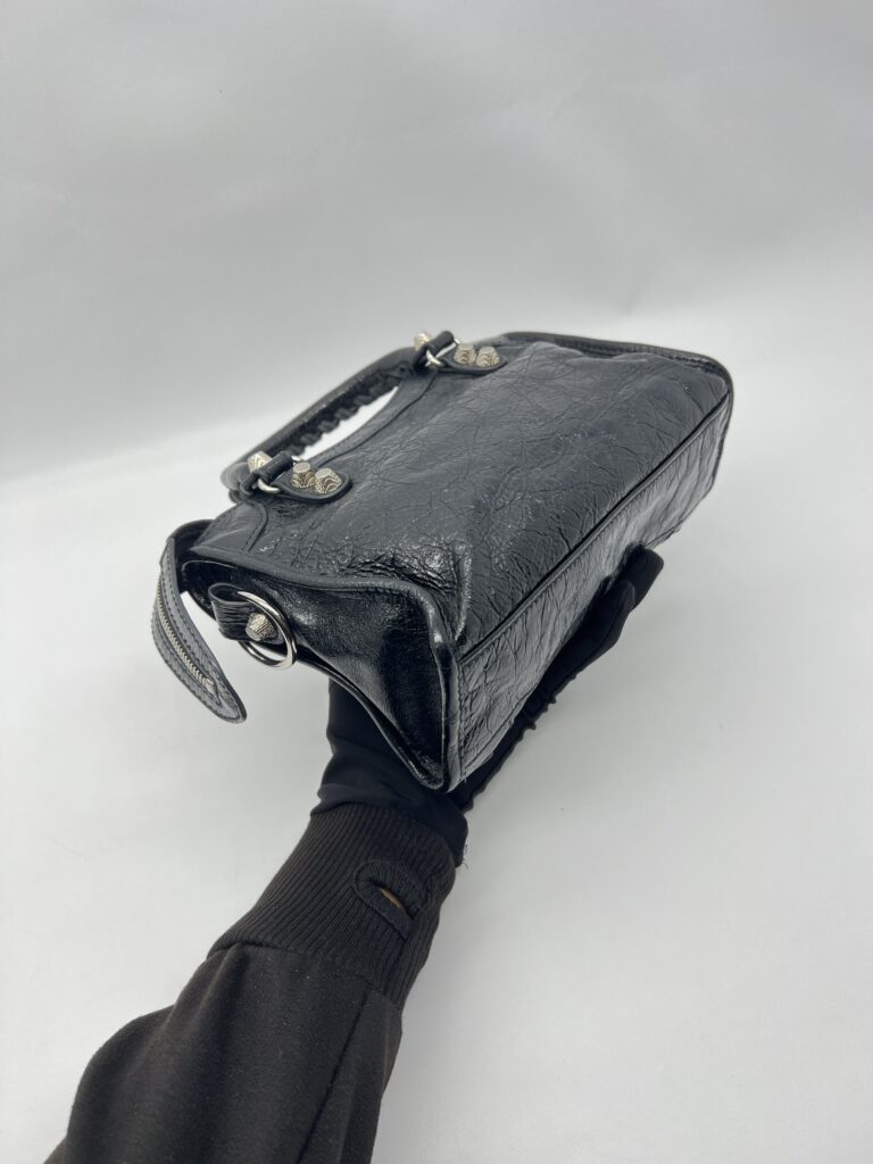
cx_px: 436
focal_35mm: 26
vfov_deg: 67.3
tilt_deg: -42.1
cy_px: 582
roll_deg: +8.3
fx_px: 874
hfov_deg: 53.1
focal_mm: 5.7
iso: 40
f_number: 1.5
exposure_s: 1/100
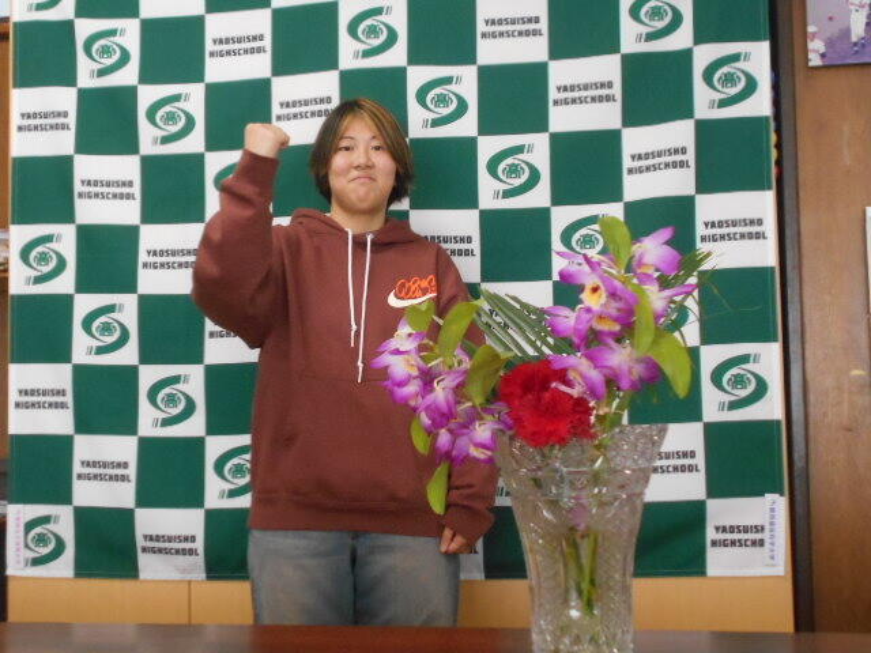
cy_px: 326
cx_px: 436
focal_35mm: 50
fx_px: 1258
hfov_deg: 38.2
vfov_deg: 29.1
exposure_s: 1/80
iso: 800
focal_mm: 8.8
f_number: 4.5
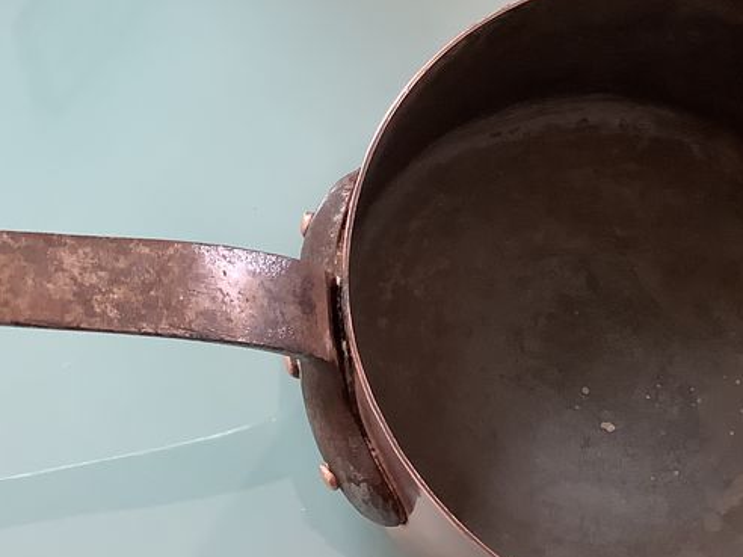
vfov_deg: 23.2
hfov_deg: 30.6
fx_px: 1352
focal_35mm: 63
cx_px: 270
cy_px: 192
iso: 160
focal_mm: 3.3
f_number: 2.4
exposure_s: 1/50
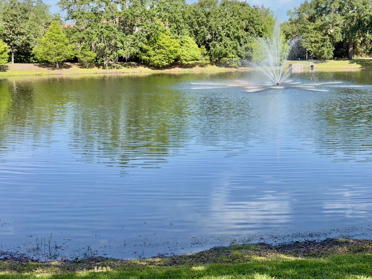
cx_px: 263
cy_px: 124
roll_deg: +0.1
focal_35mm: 50
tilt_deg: -7.9
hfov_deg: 37.5
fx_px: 537
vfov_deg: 29.1
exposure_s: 1/2347
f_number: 1.78
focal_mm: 6.76
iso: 64
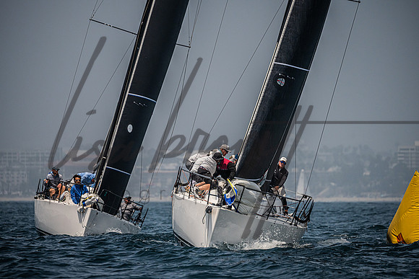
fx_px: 4253
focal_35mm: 365
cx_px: 210
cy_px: 140
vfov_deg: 3.8
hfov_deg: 5.6
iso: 400
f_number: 5.3
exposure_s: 1/8000
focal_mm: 340
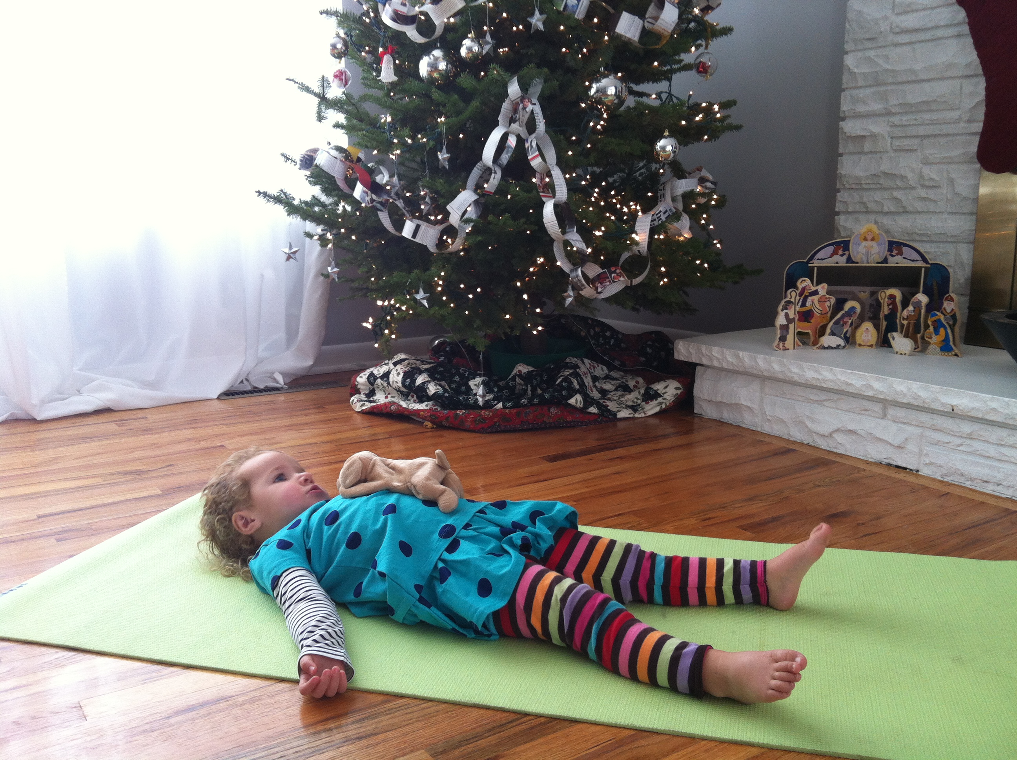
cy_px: 380
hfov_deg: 52.7
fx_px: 1027
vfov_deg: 40.6
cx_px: 508
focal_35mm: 35
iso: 80
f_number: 2.8
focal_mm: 3.85
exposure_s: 1/33
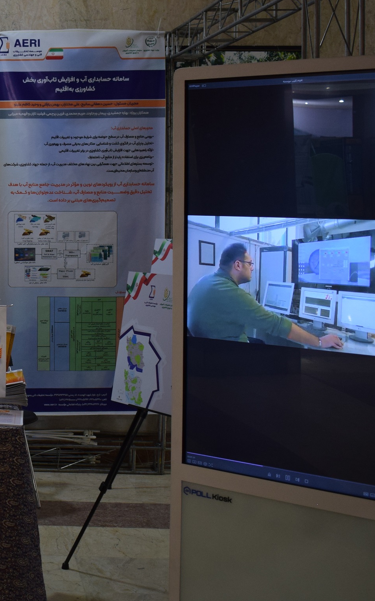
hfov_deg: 18.1
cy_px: 219
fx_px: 1080
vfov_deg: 30.9
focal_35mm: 66
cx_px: -143
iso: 500
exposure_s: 1/60
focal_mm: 22
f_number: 4
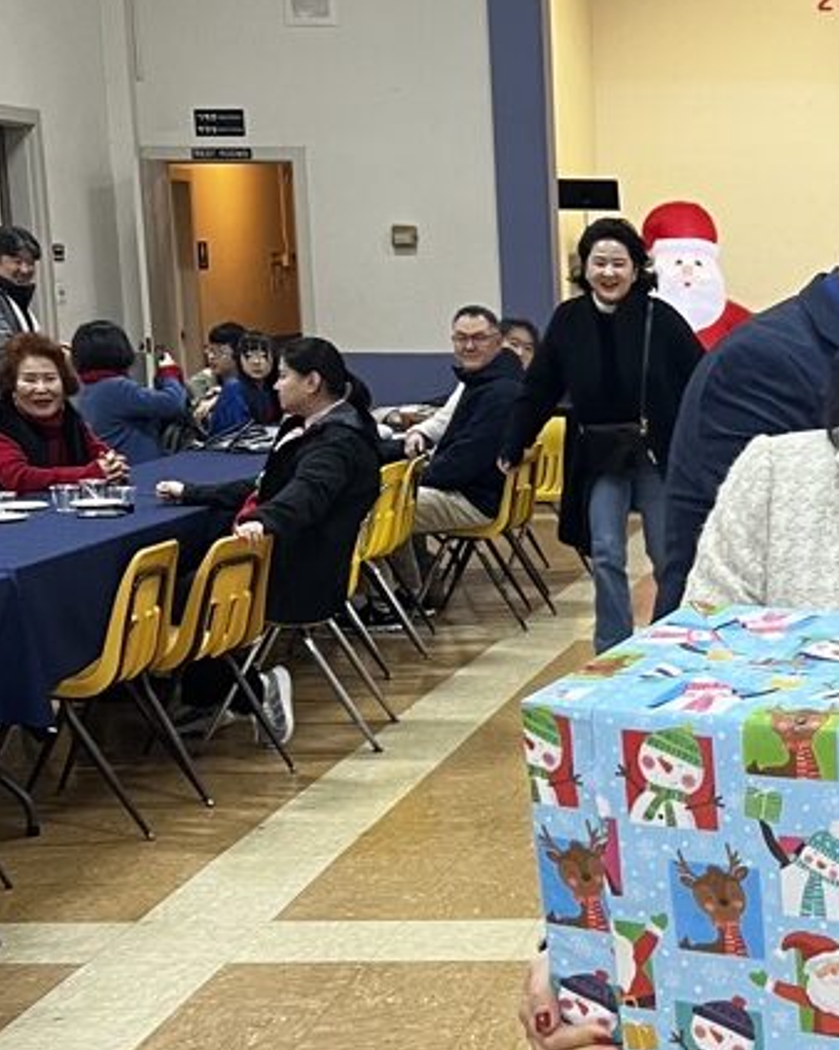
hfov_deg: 19.9
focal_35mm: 72
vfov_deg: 26.3
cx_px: 1015
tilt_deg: -11.6
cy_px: 680
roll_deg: -0.3
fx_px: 2236
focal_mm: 5.7
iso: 200
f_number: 1.5
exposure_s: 1/60
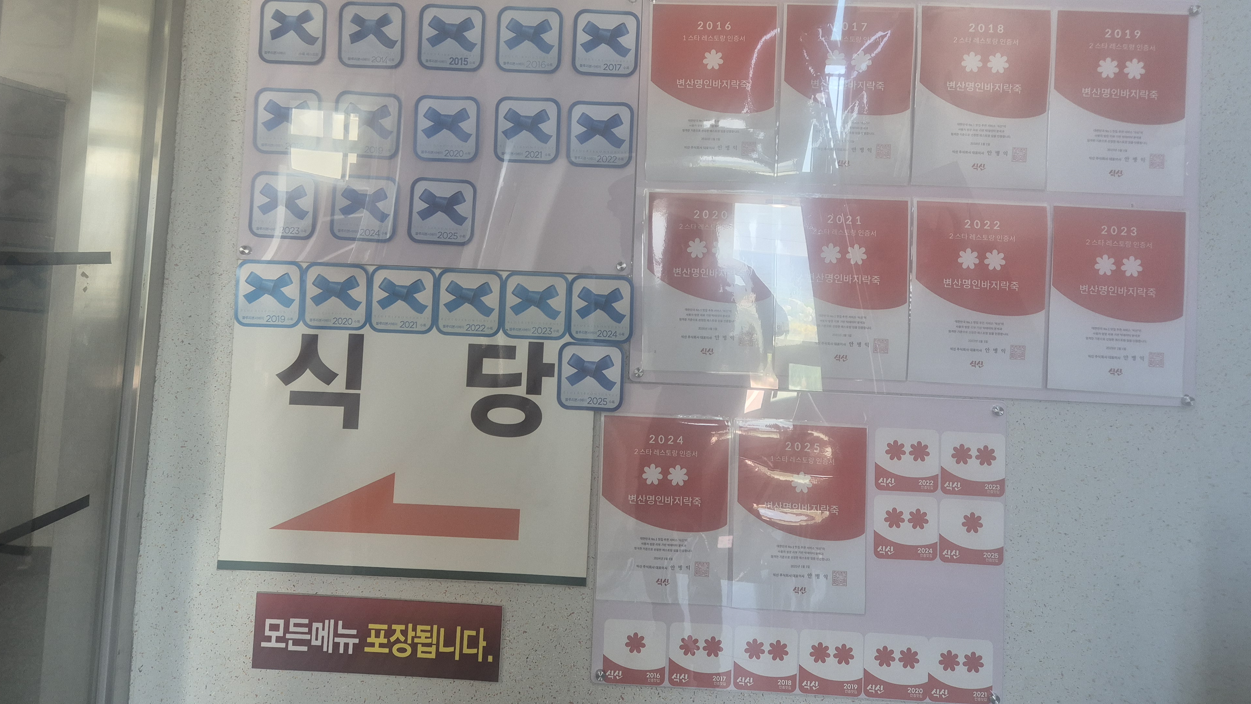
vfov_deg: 43.7
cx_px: 625
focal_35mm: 26
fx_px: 862
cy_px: 227
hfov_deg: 71.9
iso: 160
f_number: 1.8
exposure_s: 1/120
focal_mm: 5.4
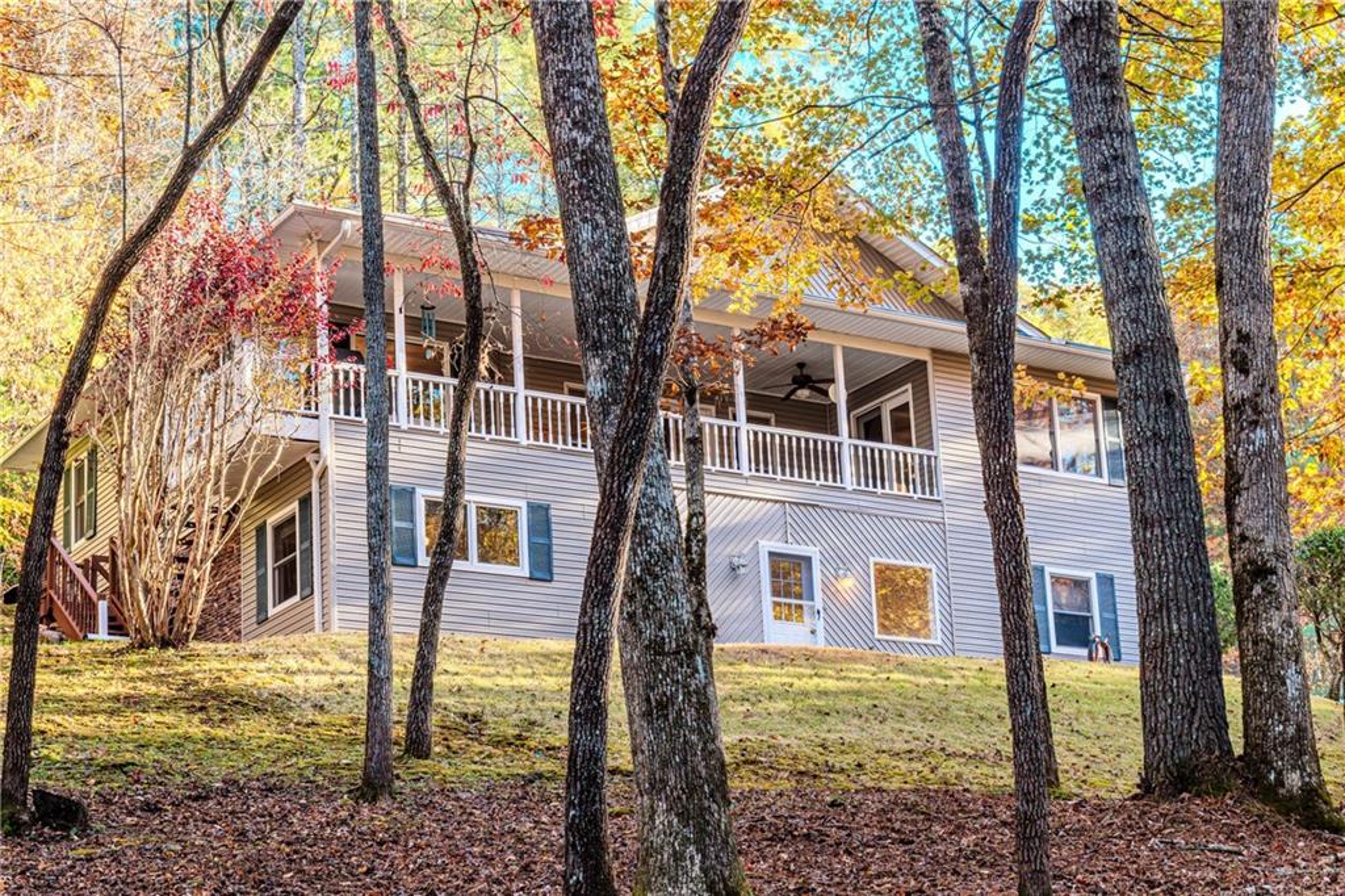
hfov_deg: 31.9
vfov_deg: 21.6
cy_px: 448
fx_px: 2353
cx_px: 672
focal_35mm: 63
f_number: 10
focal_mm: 42
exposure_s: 1/13
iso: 100
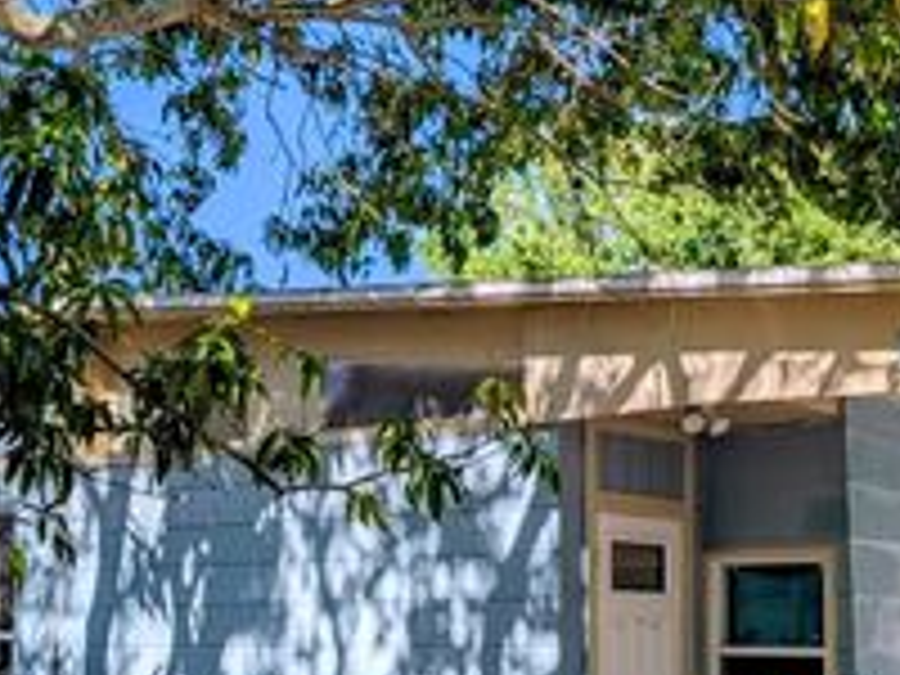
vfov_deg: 24.1
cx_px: 531
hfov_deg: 32.1
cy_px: 508
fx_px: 1560
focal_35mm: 60
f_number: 1.68
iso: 21
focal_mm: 6.9
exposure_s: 1/775
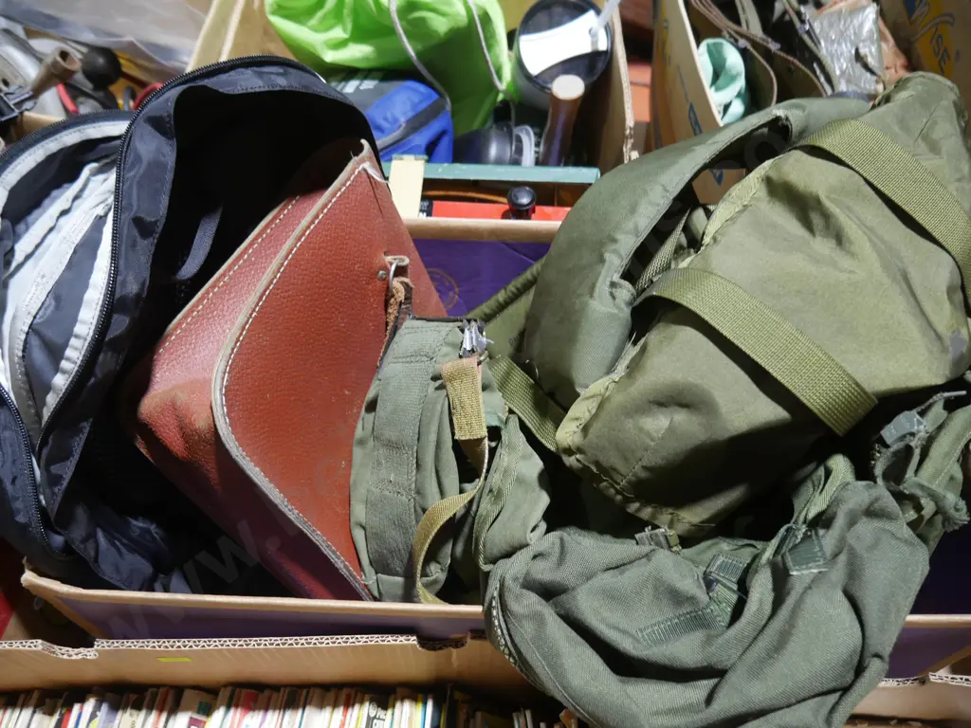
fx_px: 785
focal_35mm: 28
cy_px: 364
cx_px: 486
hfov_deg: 63.4
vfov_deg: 49.7
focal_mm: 14
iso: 640
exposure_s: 1/60
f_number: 3.5
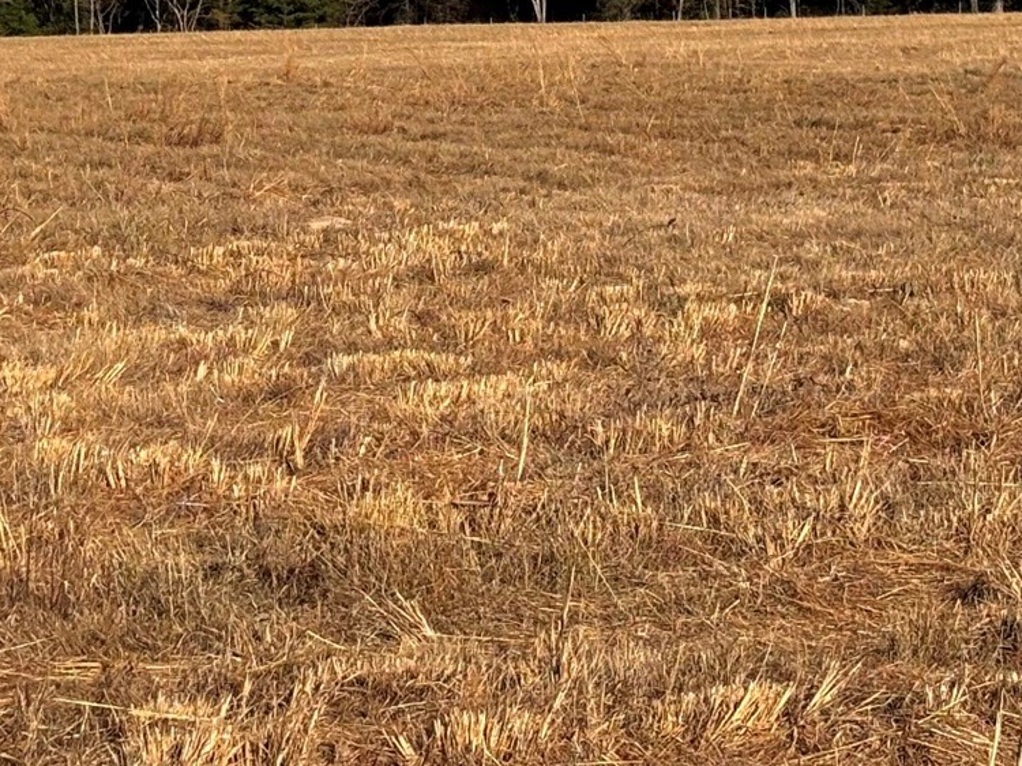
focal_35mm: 142
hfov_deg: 13.8
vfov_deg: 10.3
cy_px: -62
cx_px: 231
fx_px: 4191
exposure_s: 1/3788
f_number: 1.6
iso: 32
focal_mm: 5.96
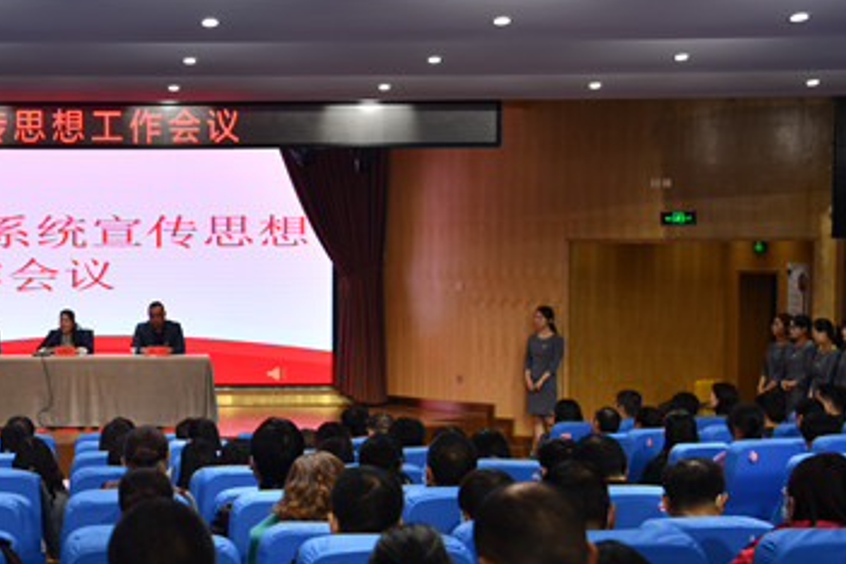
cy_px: 357
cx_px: 128
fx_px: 1927
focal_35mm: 82
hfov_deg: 24.2
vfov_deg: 16.6
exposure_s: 1/50
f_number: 5
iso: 160
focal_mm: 48
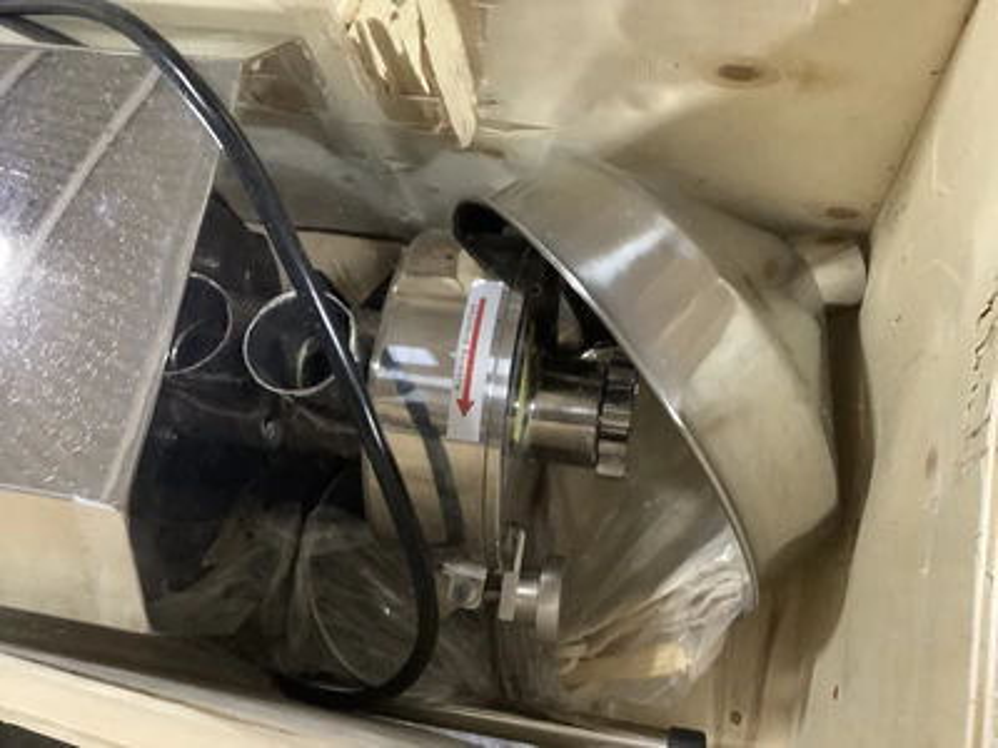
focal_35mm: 31
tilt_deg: -74.5
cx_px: 499
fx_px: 894
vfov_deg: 45.4
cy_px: 374
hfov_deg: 58.4
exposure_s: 1/24
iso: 640
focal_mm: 3.3
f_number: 2.4
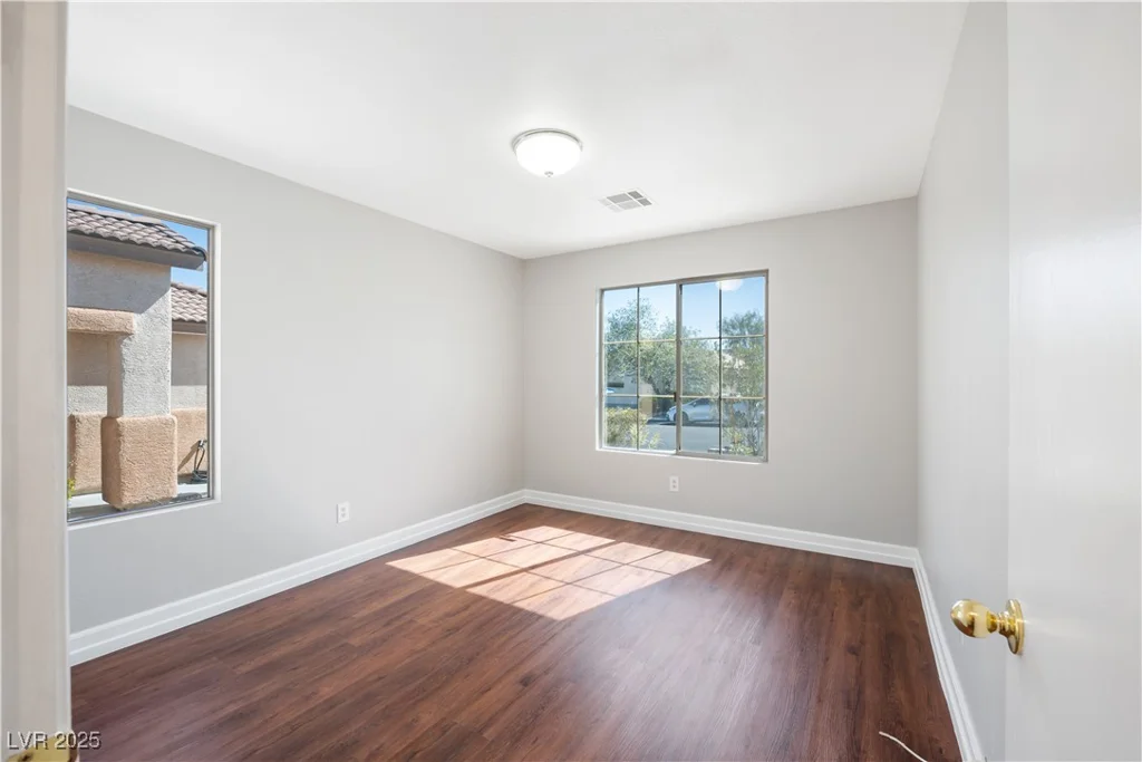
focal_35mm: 14
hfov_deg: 104.2
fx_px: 444
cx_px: 571
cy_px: 381
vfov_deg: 81.2
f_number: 9
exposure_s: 1.3
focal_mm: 14
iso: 100
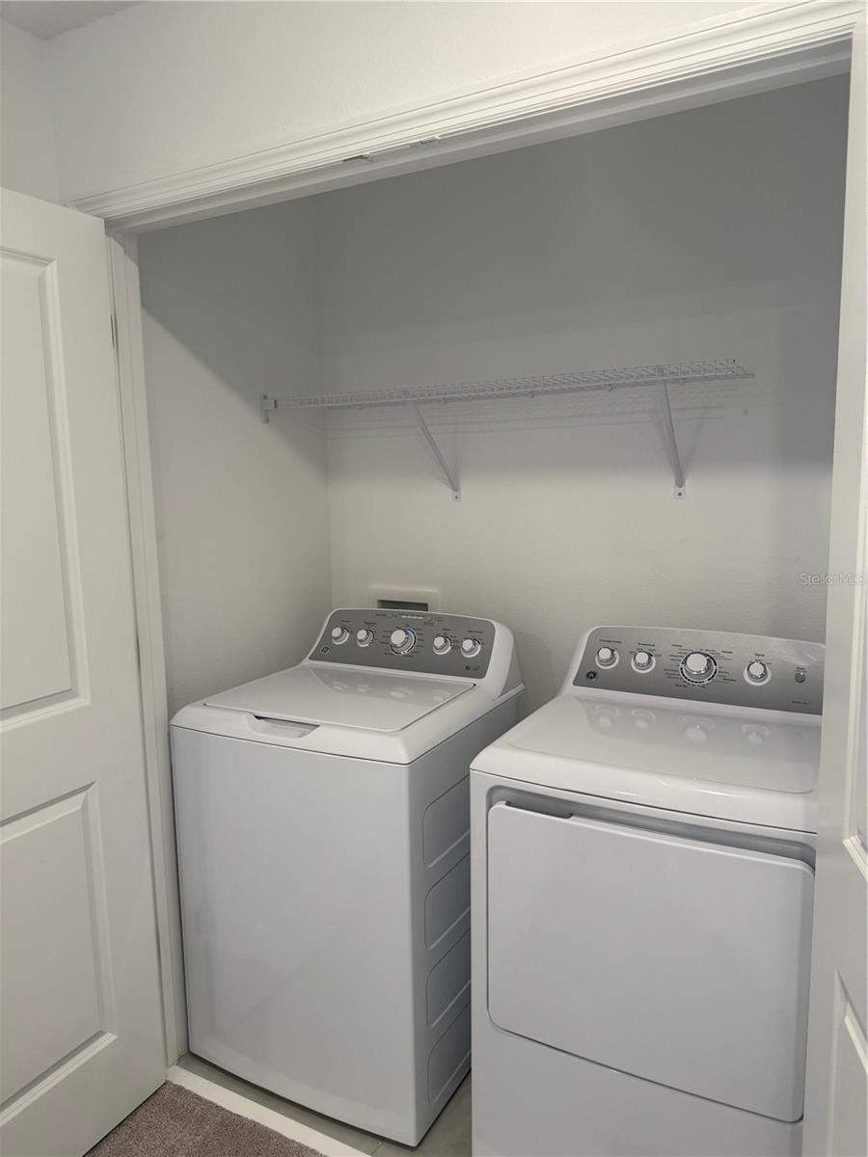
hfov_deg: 56.8
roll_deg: +1.6
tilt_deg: -7.0
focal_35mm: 24
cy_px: 578
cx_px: 434
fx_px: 802
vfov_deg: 71.6
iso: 160
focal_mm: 6.76
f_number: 1.78
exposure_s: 1/120
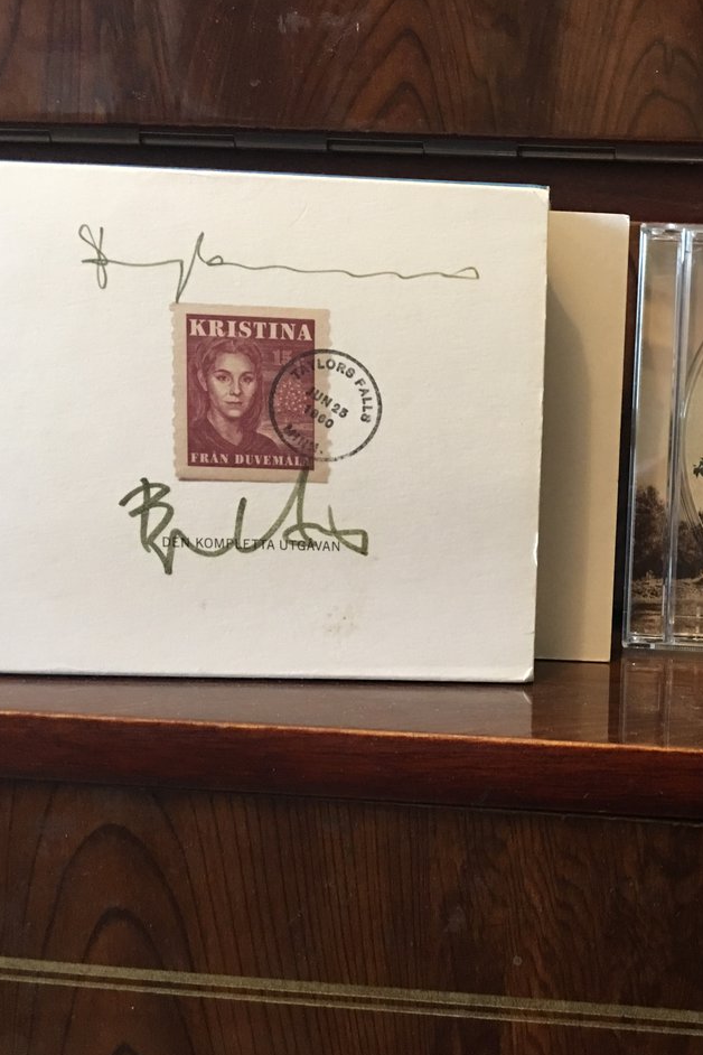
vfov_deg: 47.4
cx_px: 627
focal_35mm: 41
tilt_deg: -8.3
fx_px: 1201
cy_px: 525
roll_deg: -3.6
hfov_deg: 31.2
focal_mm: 4.15
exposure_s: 1/8
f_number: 2.2
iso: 125
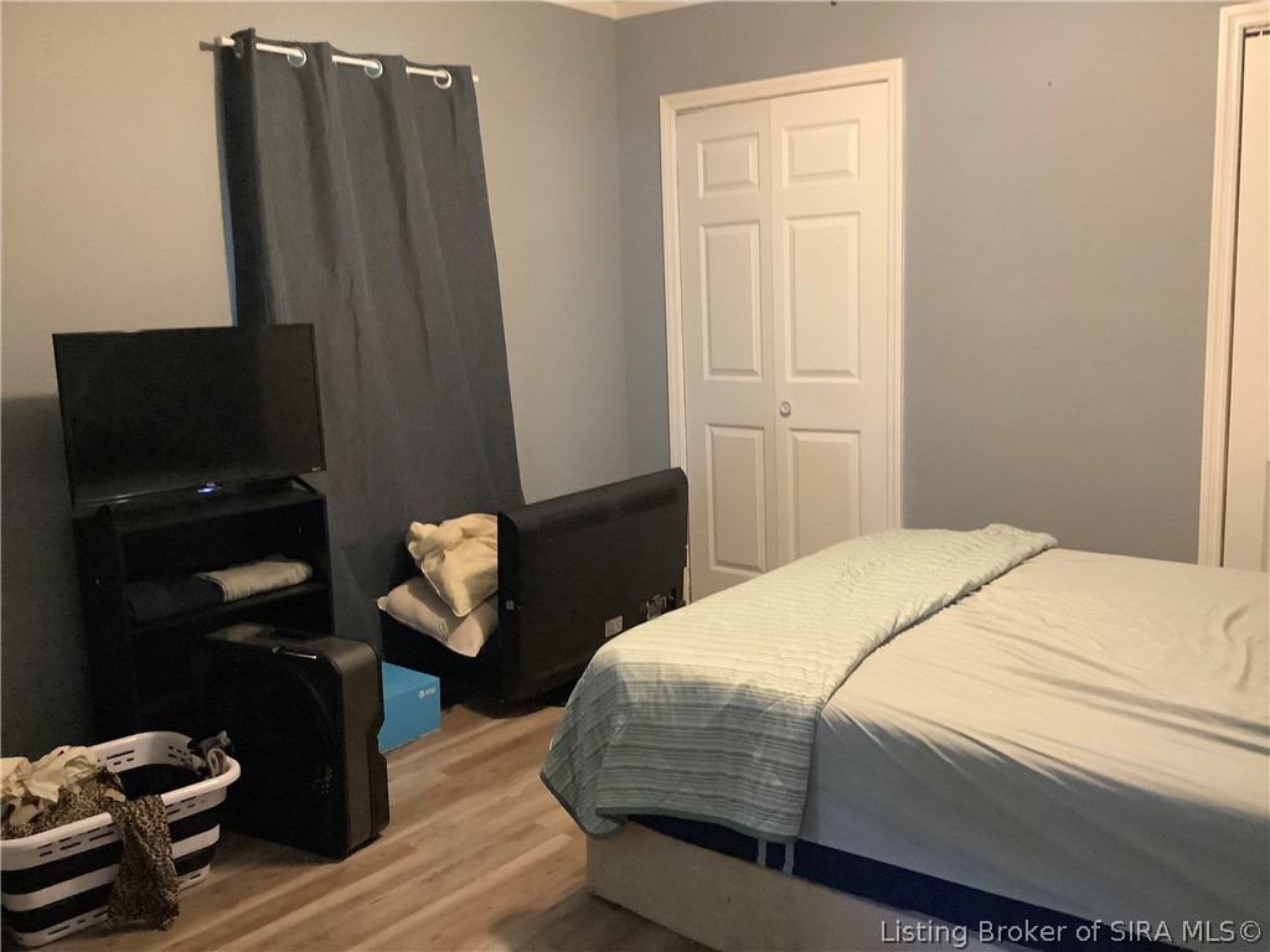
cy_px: 476
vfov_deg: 45.4
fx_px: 1137
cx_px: 635
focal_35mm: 31
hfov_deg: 58.4
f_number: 2.4
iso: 640
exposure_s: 1/30
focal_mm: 3.3
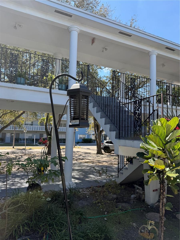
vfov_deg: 71.6
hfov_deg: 56.8
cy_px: 120
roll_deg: -3.2
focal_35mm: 24
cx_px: 90
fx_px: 166
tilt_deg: +4.3
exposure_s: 1/1410
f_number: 1.78
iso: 80
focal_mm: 6.76
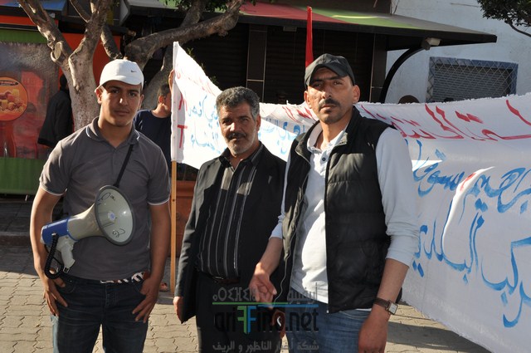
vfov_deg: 29.8
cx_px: 266
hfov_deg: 43.7
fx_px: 663
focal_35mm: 45
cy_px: 176
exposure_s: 1/200
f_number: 10
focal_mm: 30
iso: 200
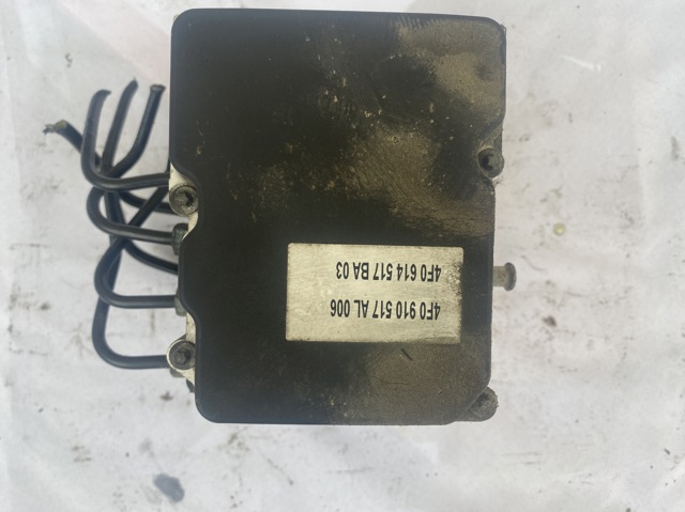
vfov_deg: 54.8
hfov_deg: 69.4
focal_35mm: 25
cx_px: 342
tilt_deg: -86.9
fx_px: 494
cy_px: 256
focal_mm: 4.25
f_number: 1.8
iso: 32
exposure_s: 1/125
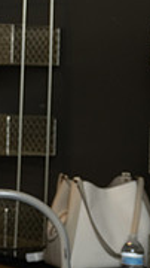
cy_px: 53
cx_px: -267
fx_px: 1197
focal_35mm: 169
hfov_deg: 6.6
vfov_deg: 12.7
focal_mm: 50
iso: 640
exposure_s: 1/80
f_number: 5.6
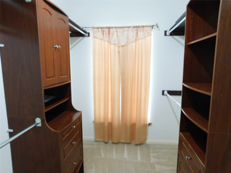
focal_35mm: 23
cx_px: 116
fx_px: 153
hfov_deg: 73.9
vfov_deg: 58.9
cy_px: 86
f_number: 3
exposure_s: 1/13
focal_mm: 4
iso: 400
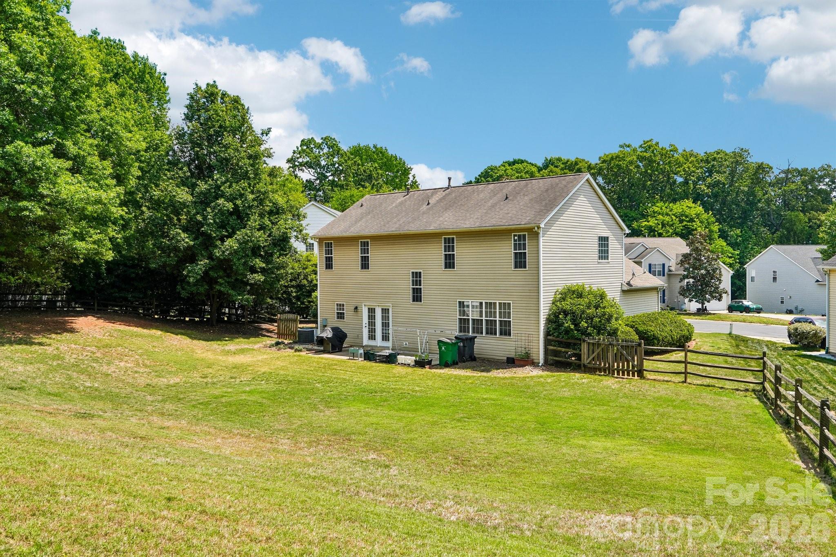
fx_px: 697
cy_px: 278
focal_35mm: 30
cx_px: 418
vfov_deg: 43.6
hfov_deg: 61.9
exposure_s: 1/90
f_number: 8
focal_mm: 20
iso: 100
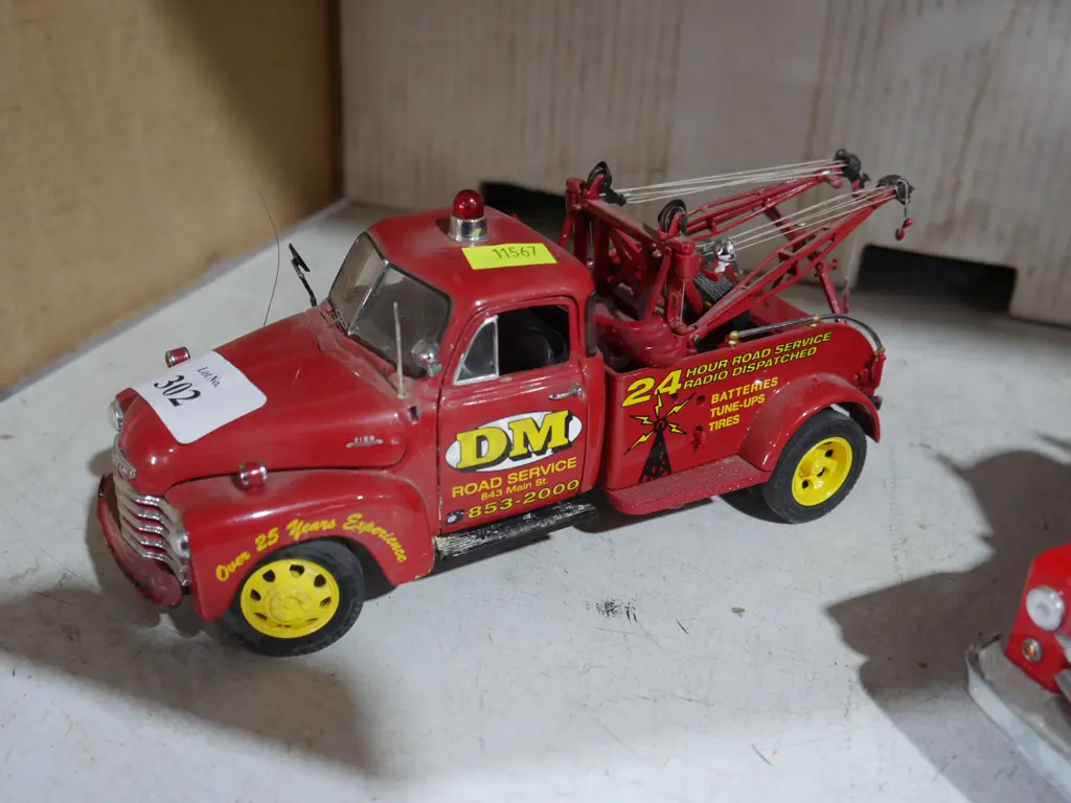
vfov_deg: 37.7
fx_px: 1176
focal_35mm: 38
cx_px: 536
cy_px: 402
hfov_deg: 49.0
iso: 1250
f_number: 4.1
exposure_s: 1/60
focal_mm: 19
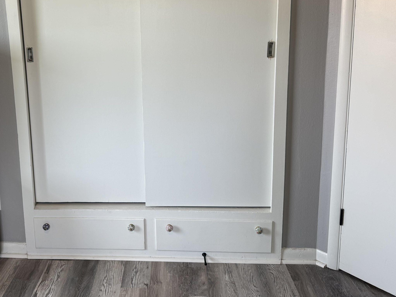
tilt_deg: -7.2
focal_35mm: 36
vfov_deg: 39.0
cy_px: 88
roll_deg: +0.7
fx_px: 412
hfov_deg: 50.5
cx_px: 136
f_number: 1.78
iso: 80
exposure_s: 1/120
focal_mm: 6.76
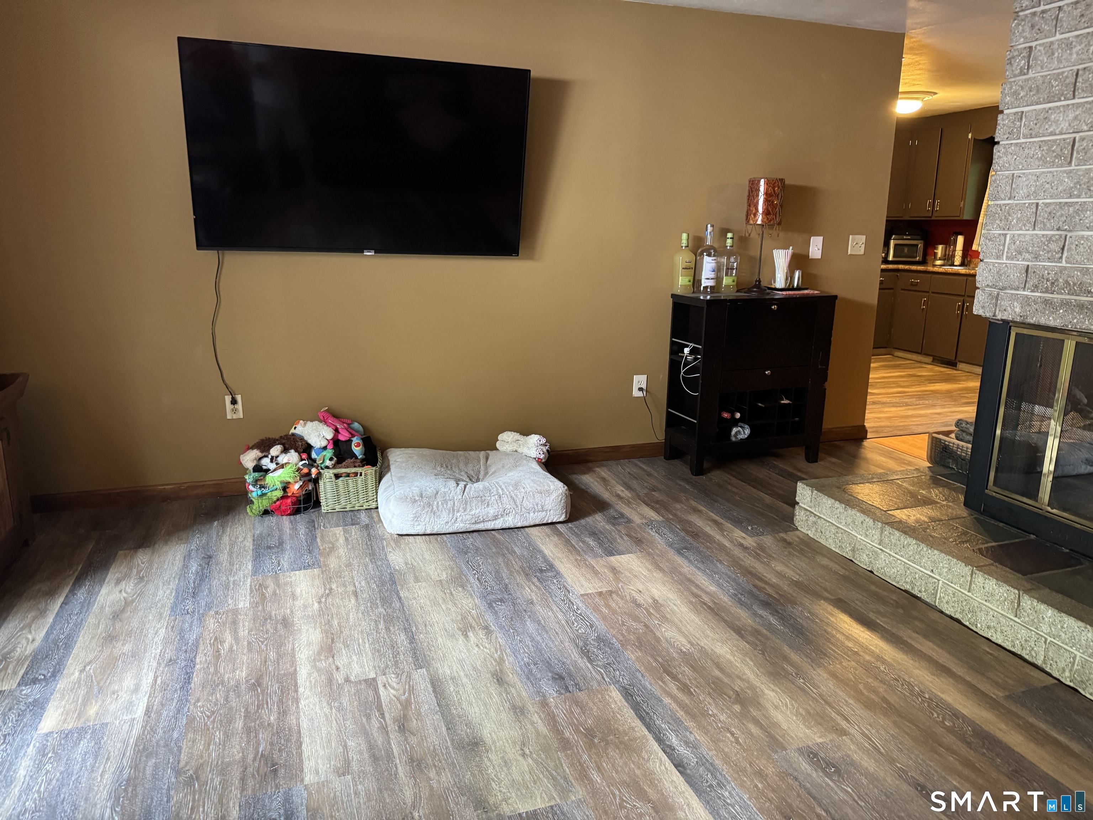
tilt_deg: -14.5
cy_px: 410
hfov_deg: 71.6
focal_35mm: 24
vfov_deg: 56.8
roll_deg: -0.3
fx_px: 758
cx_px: 546
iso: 800
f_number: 1.78
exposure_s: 1/60
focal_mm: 6.76
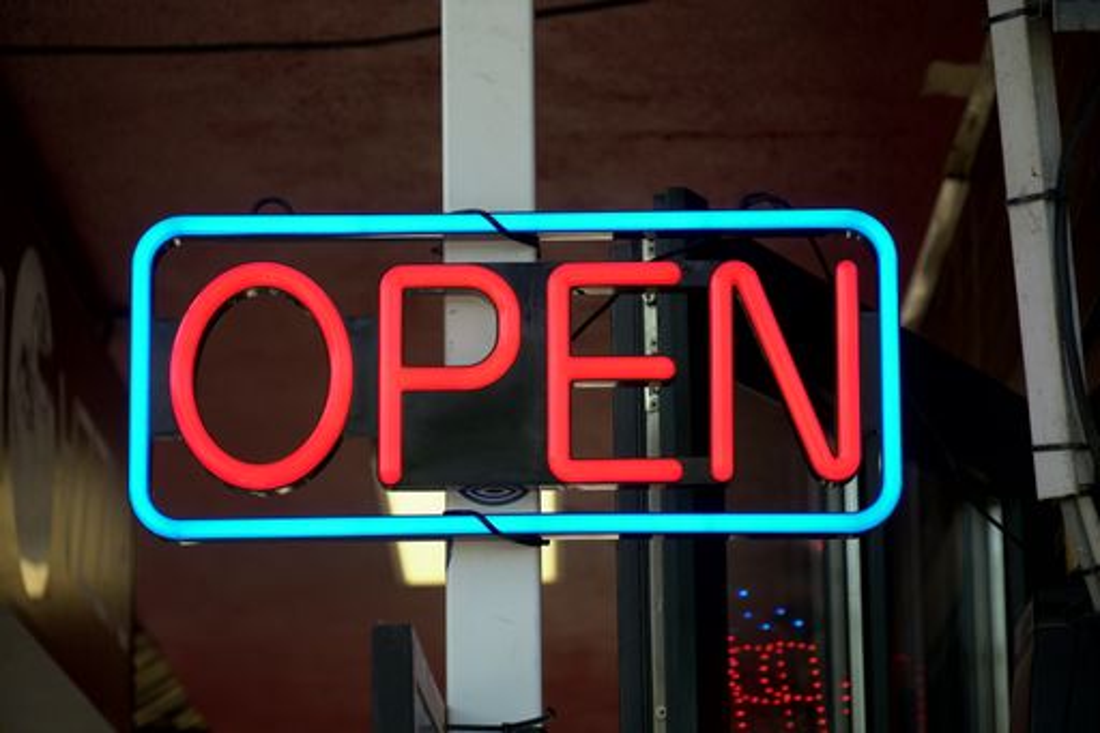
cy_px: 366
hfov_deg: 14.9
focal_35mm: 138
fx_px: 4215
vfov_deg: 9.9
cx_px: 550
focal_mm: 92
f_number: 5.6
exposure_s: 1/640
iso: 400
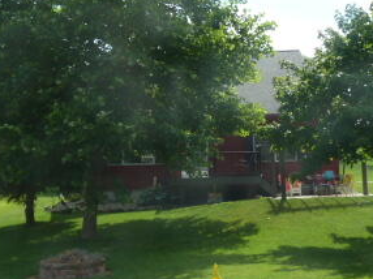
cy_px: 87
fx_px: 603
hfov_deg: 34.4
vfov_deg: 25.9
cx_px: 197
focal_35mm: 56
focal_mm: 4.1
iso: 80
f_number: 4
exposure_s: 1/500
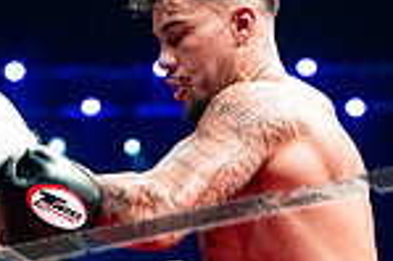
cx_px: -11
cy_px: 294
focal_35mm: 195
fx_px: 2126
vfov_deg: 7.0
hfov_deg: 10.5
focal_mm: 50
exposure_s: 1/1000
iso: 4000
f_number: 2.8
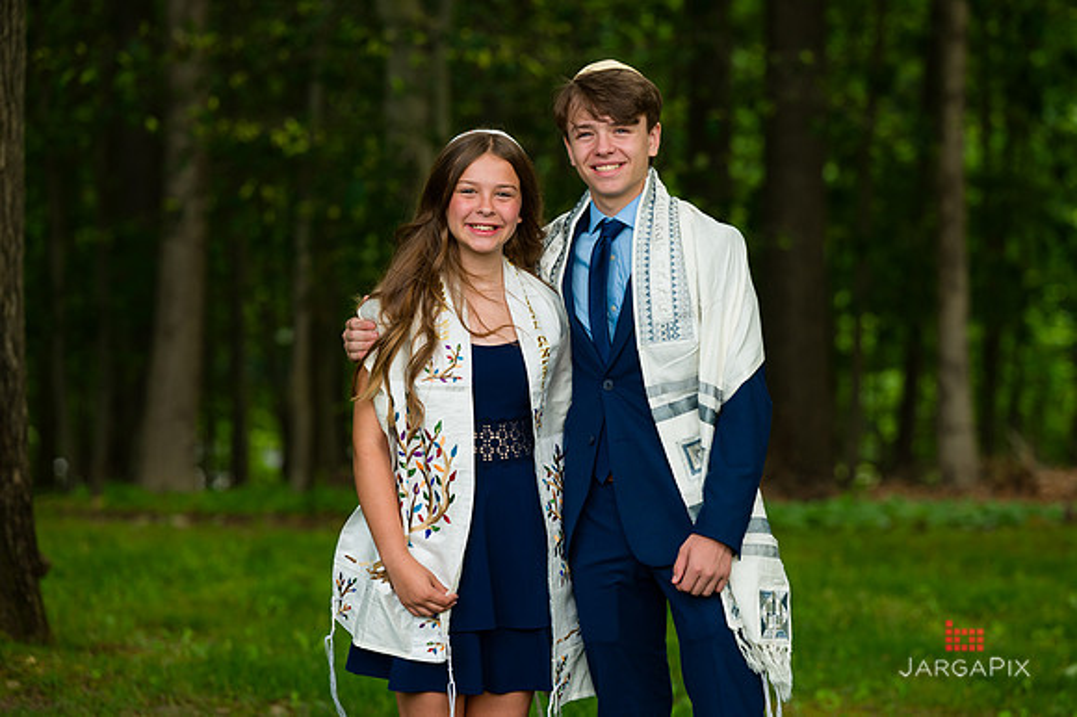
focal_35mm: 134
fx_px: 4016
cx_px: 595
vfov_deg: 10.2
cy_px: 353
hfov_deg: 15.3
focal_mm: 120
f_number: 3.5
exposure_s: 1/320
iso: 200
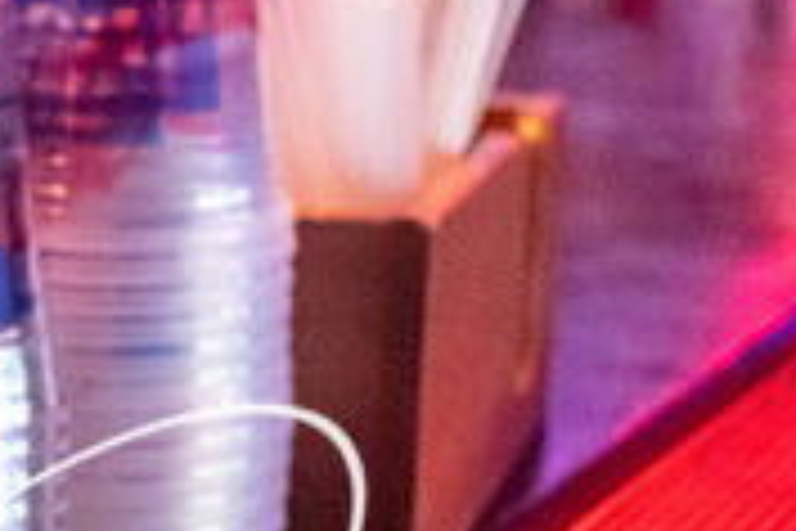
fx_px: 3184
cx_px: -274
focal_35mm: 144
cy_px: 232
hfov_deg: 13.7
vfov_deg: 9.5
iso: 12800
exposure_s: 1/13
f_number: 4.2
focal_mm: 29
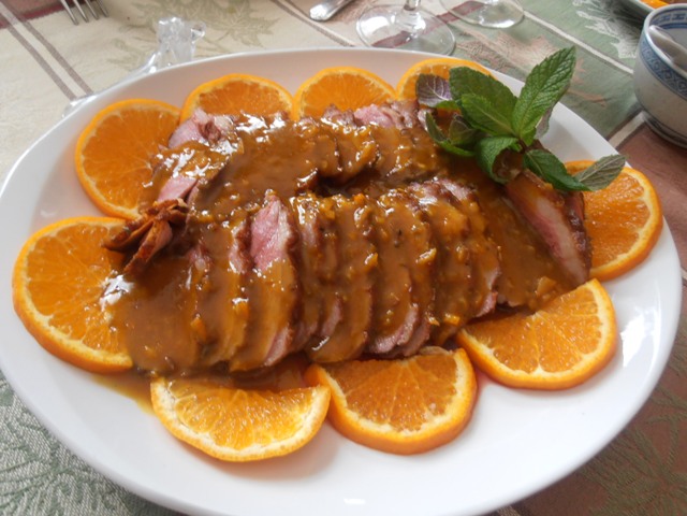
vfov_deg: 56.8
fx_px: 476
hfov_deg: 71.6
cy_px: 258
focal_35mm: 24
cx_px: 344
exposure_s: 1/6
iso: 125
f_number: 3
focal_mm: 4.2
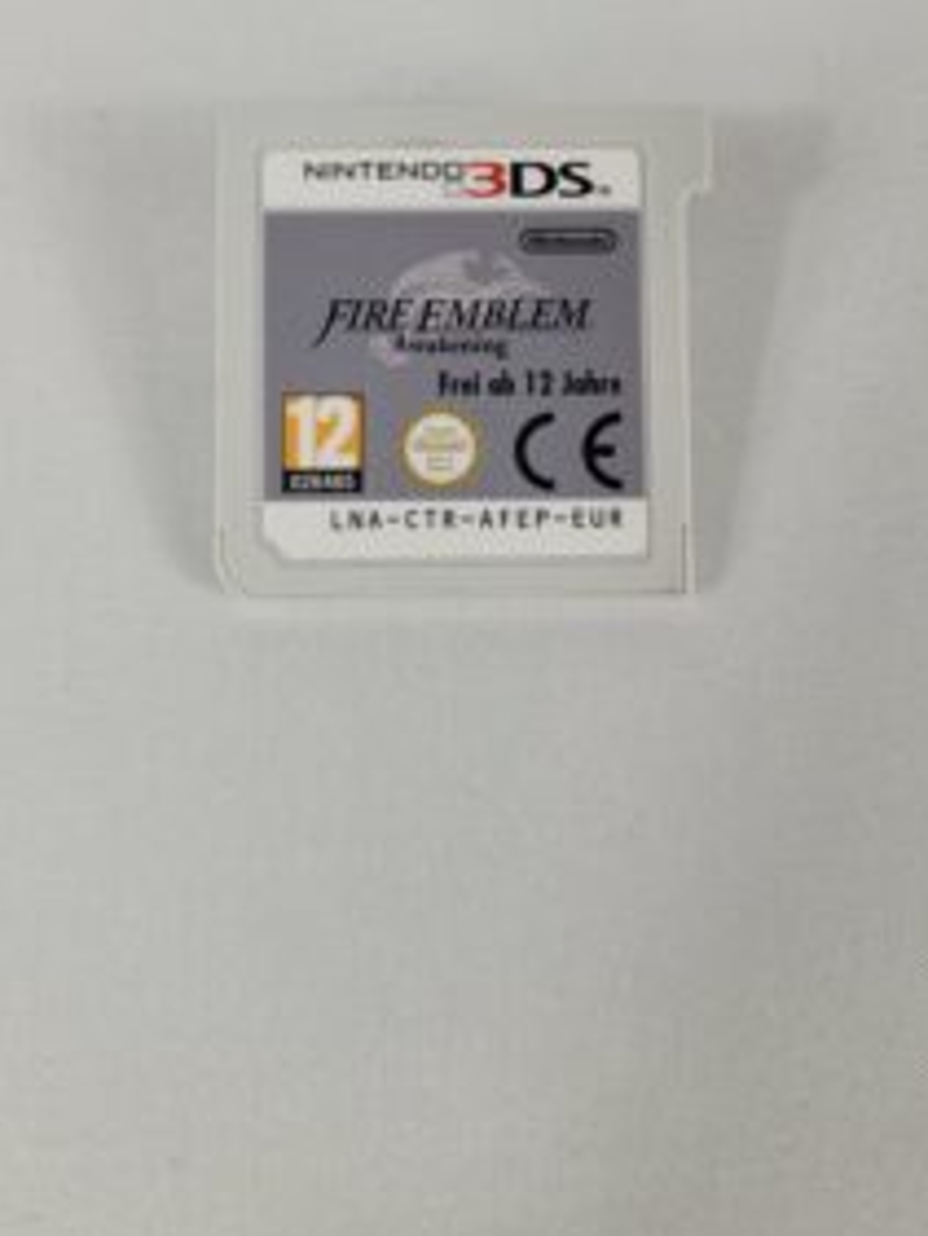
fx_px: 1322
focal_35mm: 37
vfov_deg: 49.0
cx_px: 449
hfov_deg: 38.7
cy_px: 383
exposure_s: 1/193
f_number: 1.8
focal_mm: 5.4
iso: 40
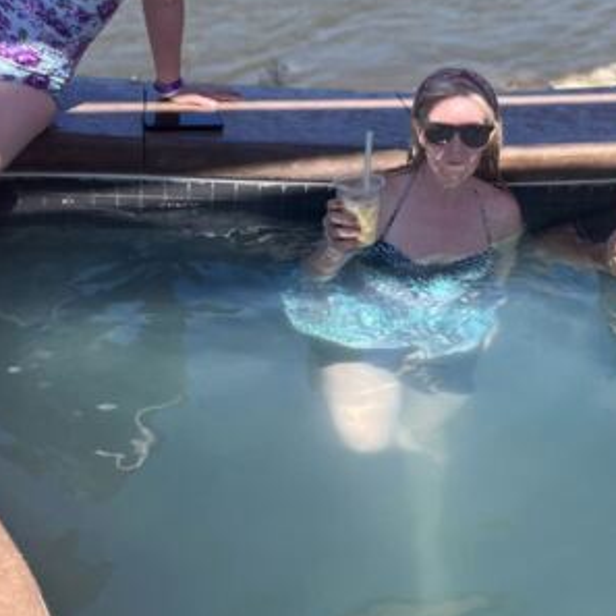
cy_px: 264
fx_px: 1329
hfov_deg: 26.1
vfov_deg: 26.1
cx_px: 344
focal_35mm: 66
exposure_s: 1/1623
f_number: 1.6
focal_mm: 5.1
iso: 50
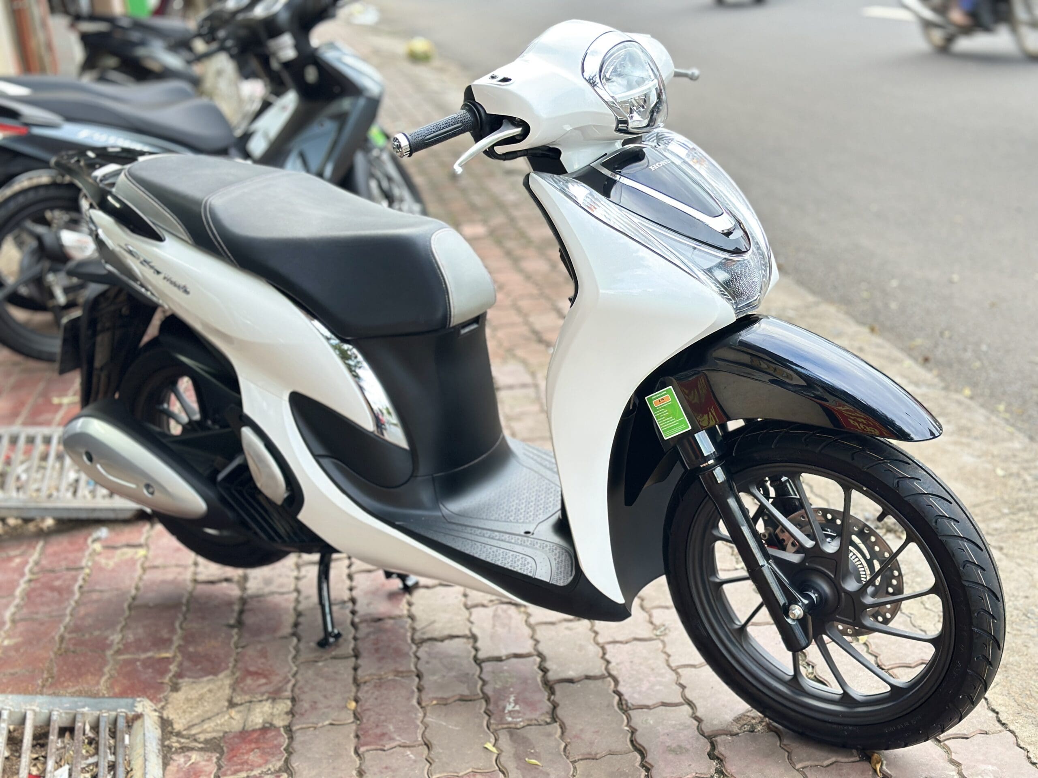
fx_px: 1439
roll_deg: +8.2
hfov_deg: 39.7
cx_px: 519
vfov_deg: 30.3
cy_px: 389
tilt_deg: -16.8
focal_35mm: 48
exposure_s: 1/60
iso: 125
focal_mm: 6.86
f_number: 1.78
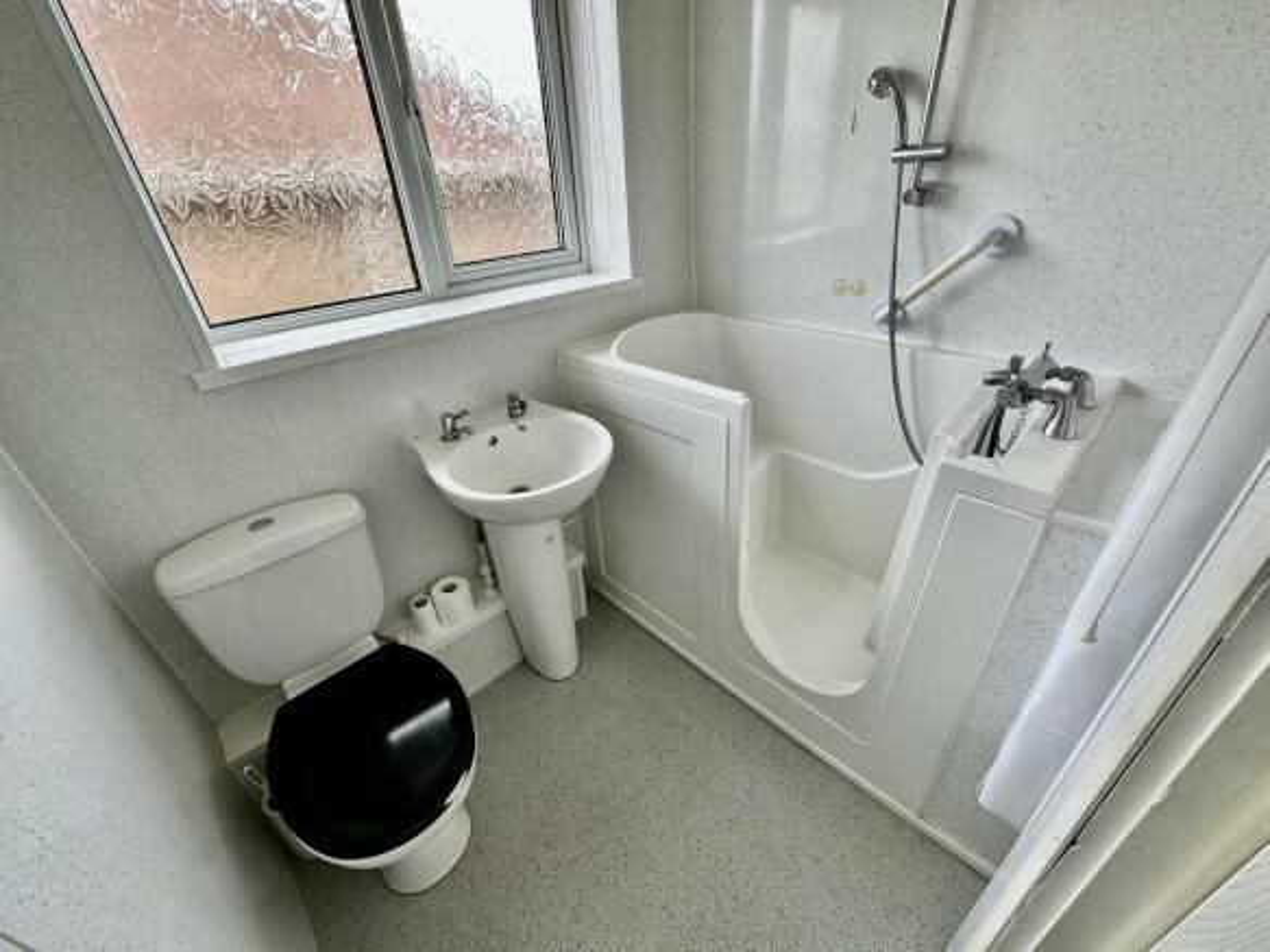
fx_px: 514
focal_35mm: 14
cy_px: 476
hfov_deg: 102.1
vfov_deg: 85.7
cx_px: 635
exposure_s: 1/109
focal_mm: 2.22
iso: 40
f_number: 2.2
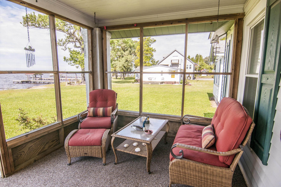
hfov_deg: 90.1
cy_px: 94
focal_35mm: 18
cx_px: 140
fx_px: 140
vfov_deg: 67.2
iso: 200
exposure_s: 1/250
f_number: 5.6
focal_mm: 12
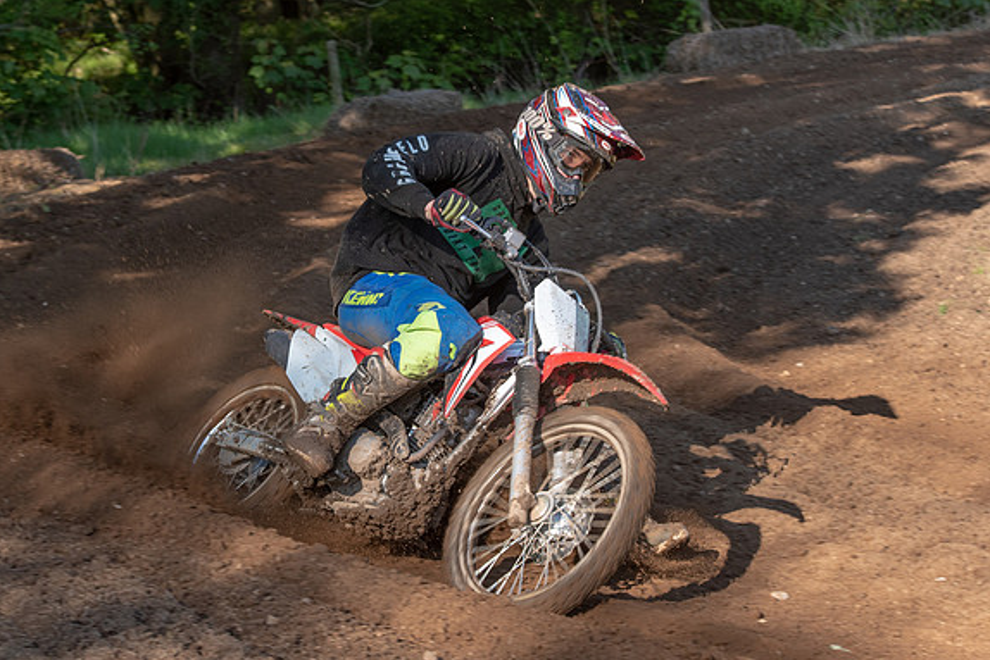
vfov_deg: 13.2
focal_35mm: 104
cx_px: 445
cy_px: 258
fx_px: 2861
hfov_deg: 19.6
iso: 200
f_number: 6.3
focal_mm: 70
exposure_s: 1/400
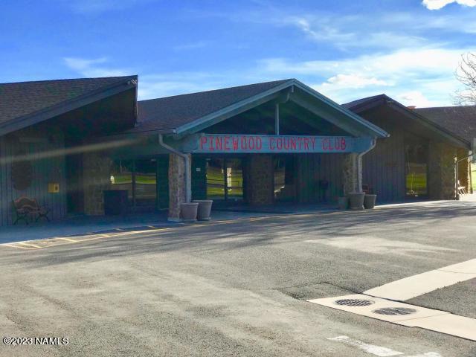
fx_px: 784
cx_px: 238
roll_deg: +0.2
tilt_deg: -2.2
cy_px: 178
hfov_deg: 33.8
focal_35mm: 57
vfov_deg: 25.7
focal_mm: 6.6
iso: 20
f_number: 2.8
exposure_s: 1/643
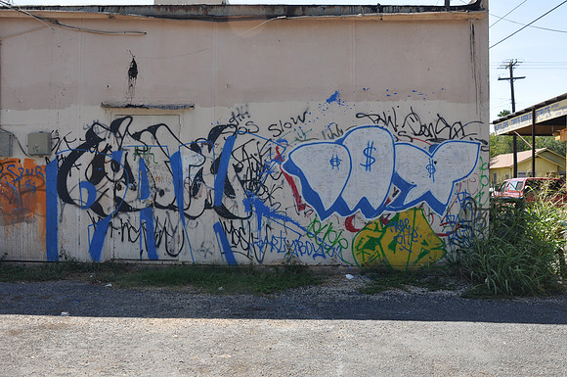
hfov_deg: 53.2
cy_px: 188
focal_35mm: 36
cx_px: 284
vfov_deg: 36.8
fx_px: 566
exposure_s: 1/200
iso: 200
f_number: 7.1
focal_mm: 24
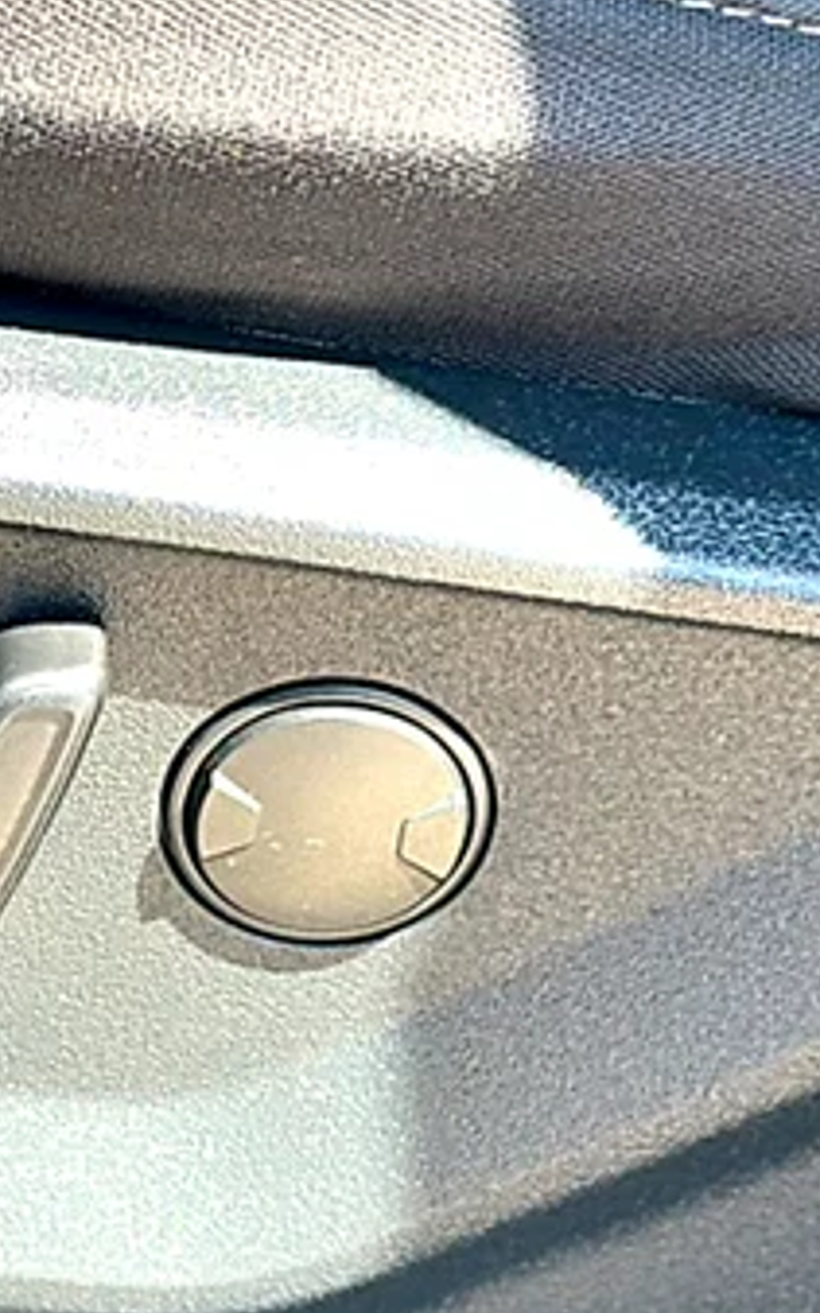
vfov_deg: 18.6
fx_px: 4008
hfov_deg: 11.3
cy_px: 728
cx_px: -323
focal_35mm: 112
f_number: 1.78
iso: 64
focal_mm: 6.86
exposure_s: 1/279
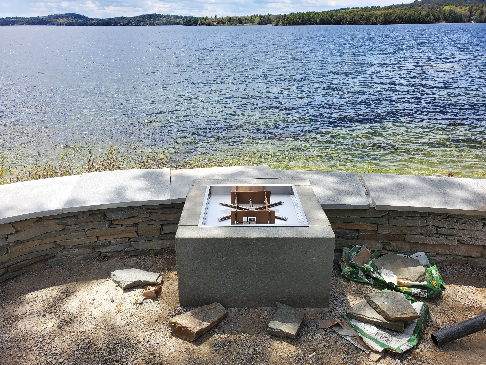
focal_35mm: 26
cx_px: 243
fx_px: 365
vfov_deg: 53.1
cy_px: 182
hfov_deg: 67.3
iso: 50
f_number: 2.4
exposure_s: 1/1502
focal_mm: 4.3
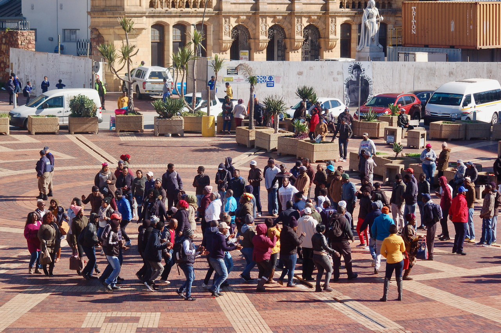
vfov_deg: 13.0
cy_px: 166
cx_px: 250
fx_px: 1460
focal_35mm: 105
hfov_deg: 19.5
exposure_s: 1/500
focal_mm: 70
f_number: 5.6
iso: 200
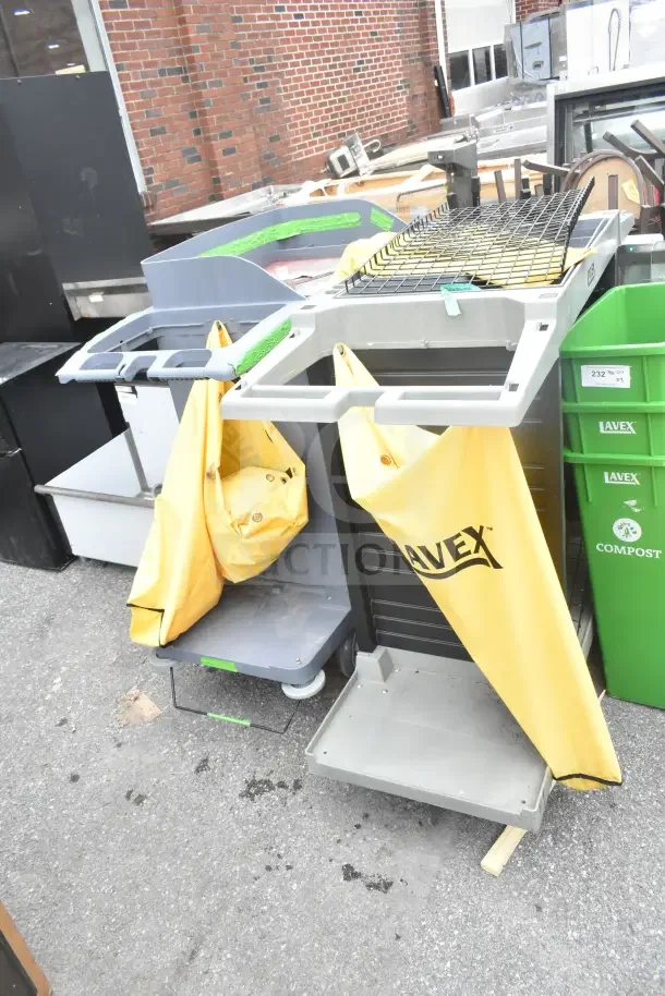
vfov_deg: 67.4
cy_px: 498
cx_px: 332
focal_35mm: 27
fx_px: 748
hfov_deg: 48.0
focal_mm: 18
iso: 1600
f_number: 9
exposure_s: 1/320
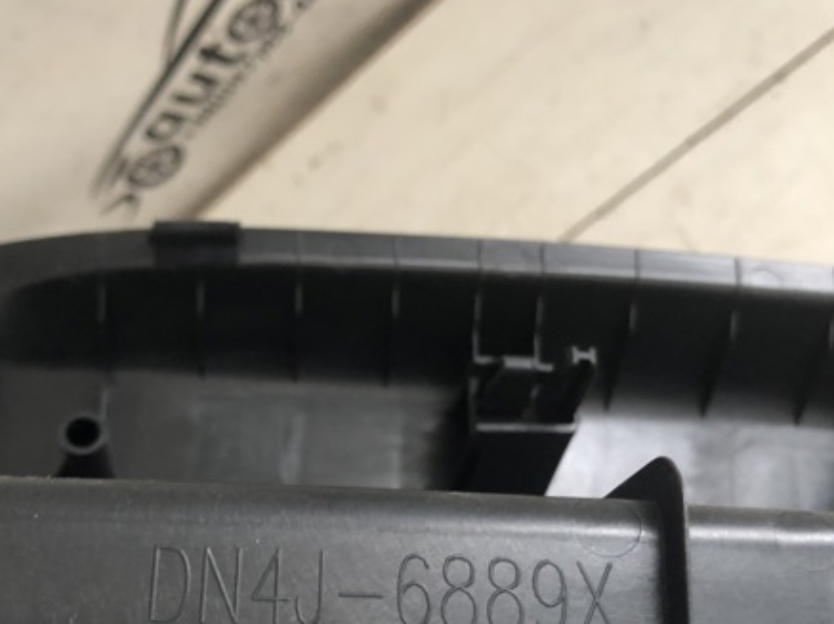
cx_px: 361
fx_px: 987
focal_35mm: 41
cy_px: 440
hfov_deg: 45.7
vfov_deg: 34.6
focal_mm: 3.99
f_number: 1.8
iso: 100
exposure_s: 1/13
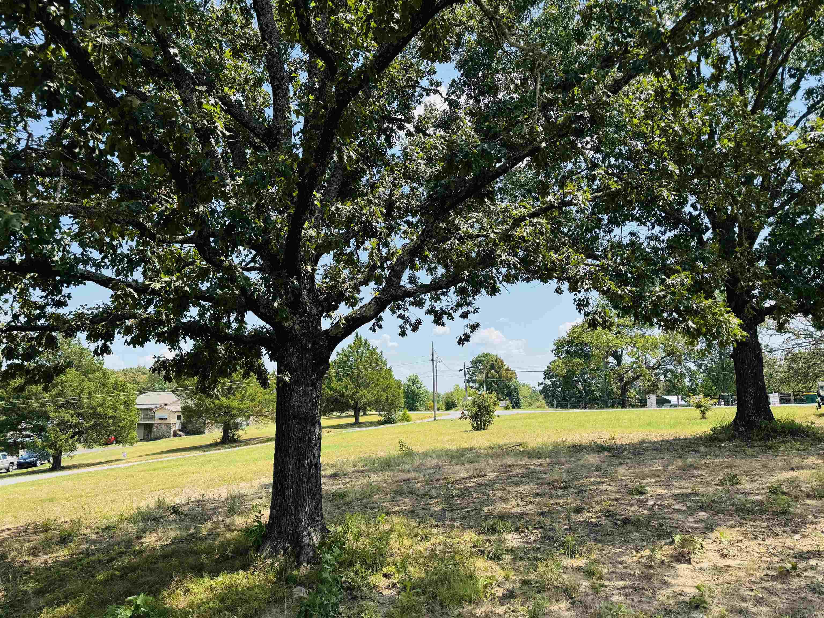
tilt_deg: +9.1
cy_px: 309
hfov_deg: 71.6
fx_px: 571
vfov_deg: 56.8
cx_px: 412
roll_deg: -0.5
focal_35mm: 24
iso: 80
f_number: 1.78
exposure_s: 1/2174
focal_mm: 6.76
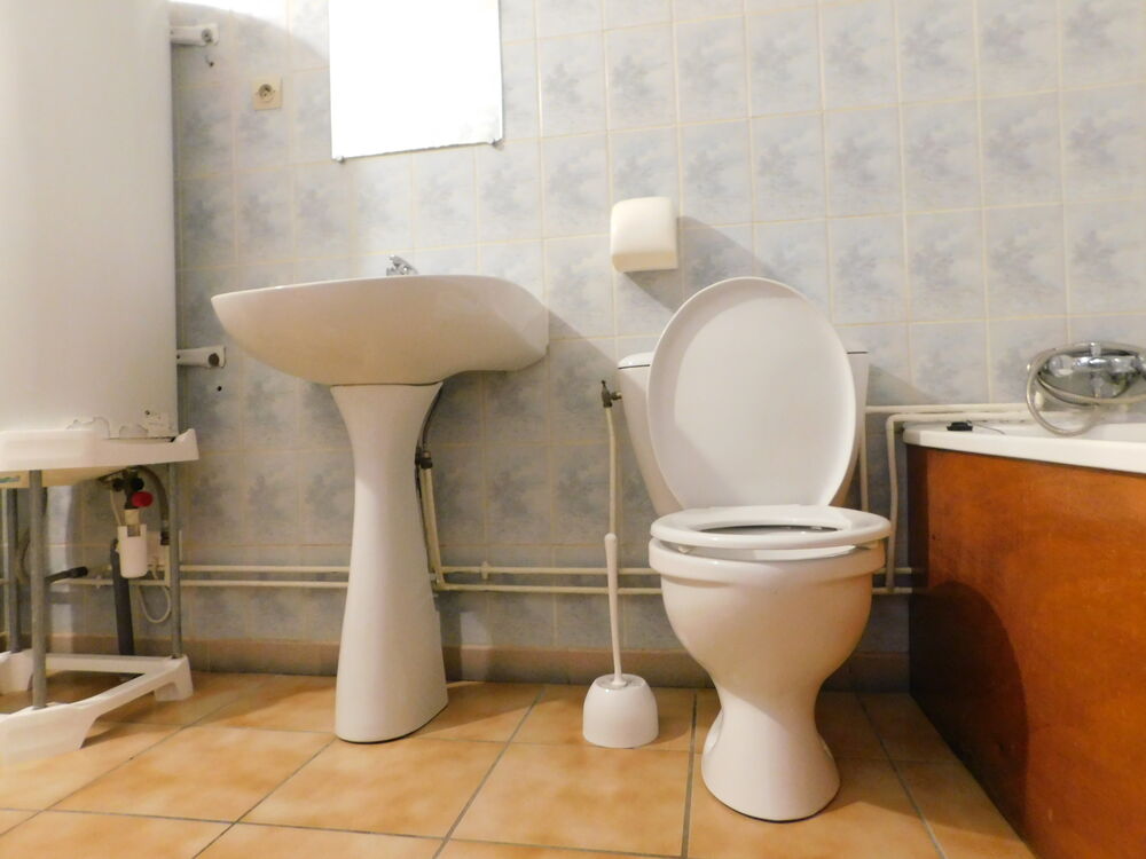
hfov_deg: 73.9
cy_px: 430
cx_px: 573
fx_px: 761
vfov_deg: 58.9
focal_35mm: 23
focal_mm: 4
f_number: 3
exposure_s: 1/8
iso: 560
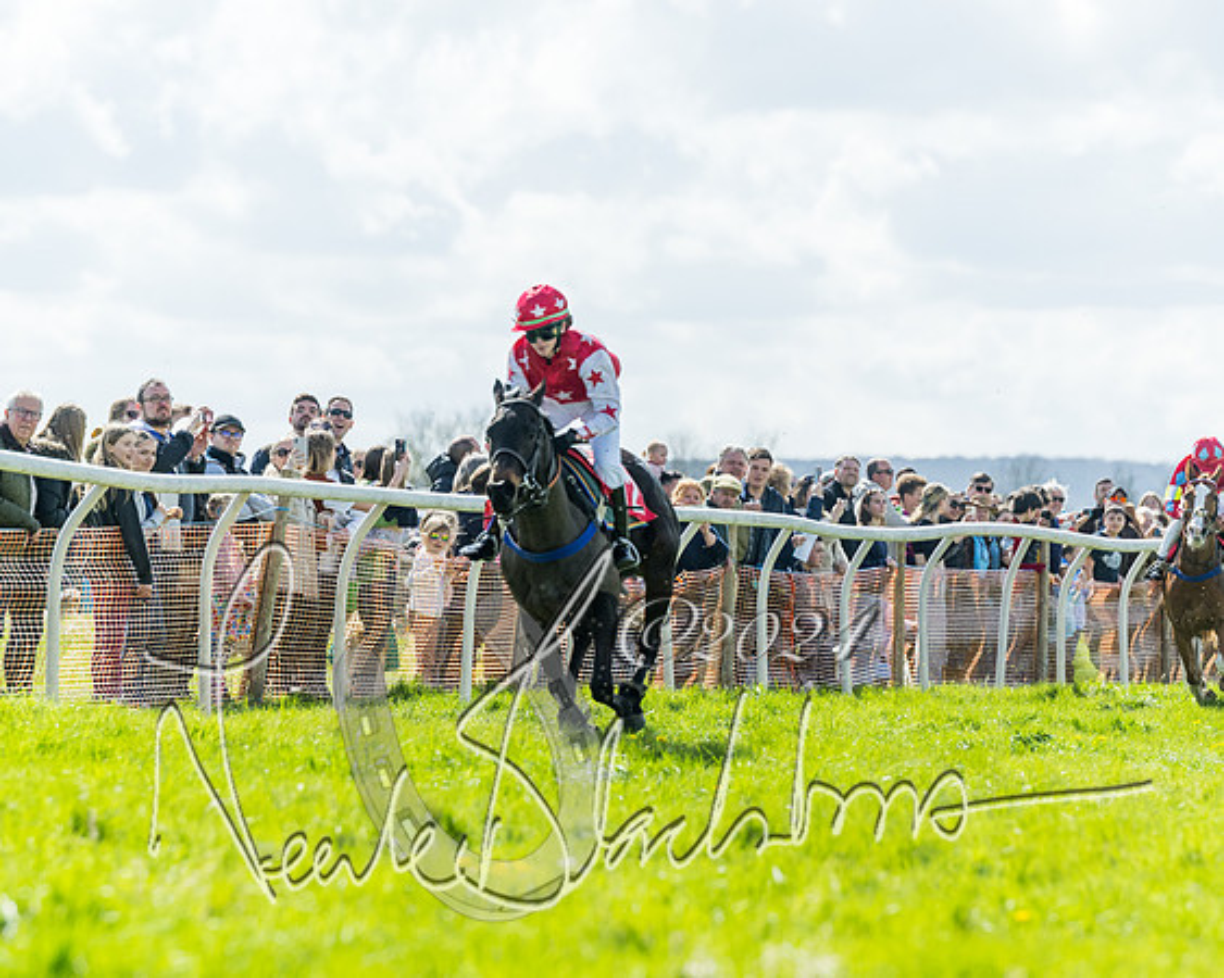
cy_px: 532
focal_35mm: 252
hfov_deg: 7.7
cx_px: 637
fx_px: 9130
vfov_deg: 6.1
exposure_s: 1/4000
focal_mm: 165
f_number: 4
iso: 400
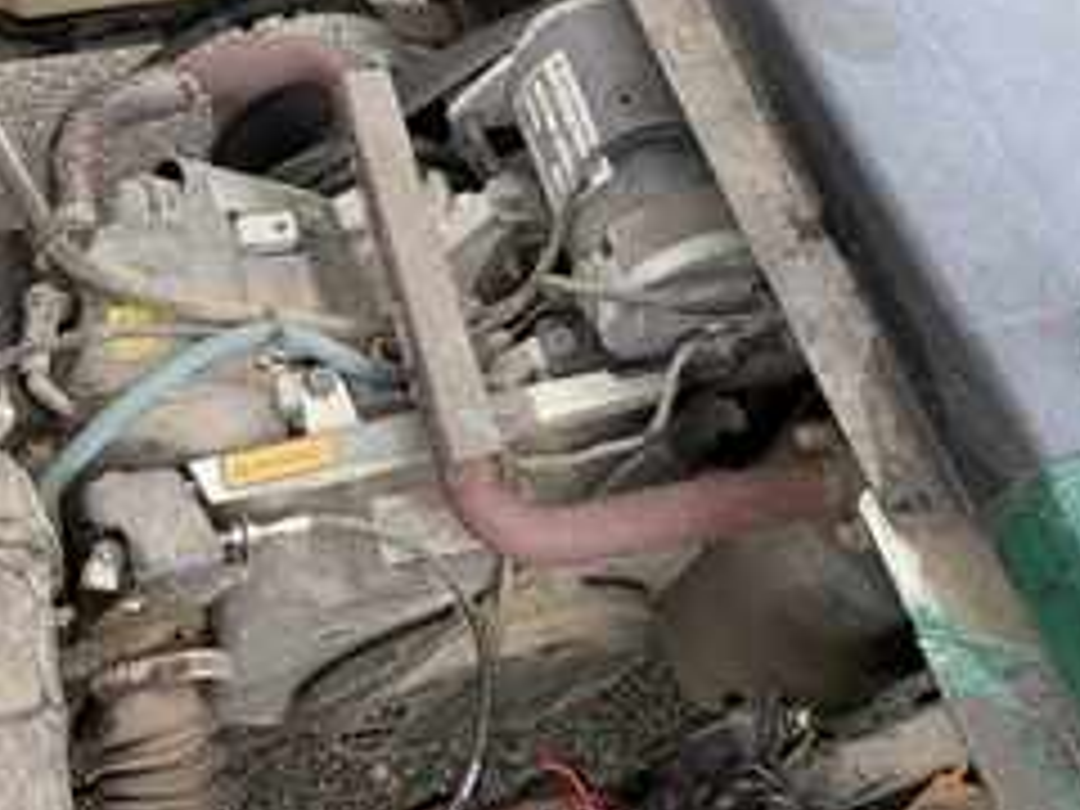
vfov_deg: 35.3
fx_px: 1248
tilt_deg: -59.4
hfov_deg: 46.5
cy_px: 220
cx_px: 428
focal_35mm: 40
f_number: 1.78
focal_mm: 6.76
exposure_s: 1/165
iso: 80
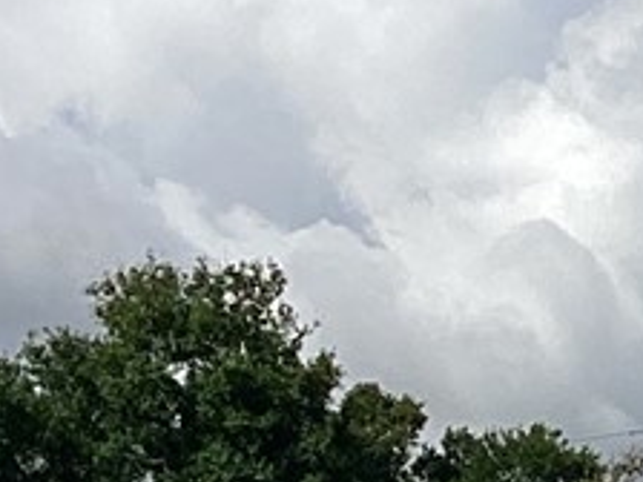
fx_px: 4105
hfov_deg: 8.3
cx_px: 1441
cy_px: 666
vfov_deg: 6.7
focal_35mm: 221
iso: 25
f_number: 2.4
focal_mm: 3.3
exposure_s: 1/2203
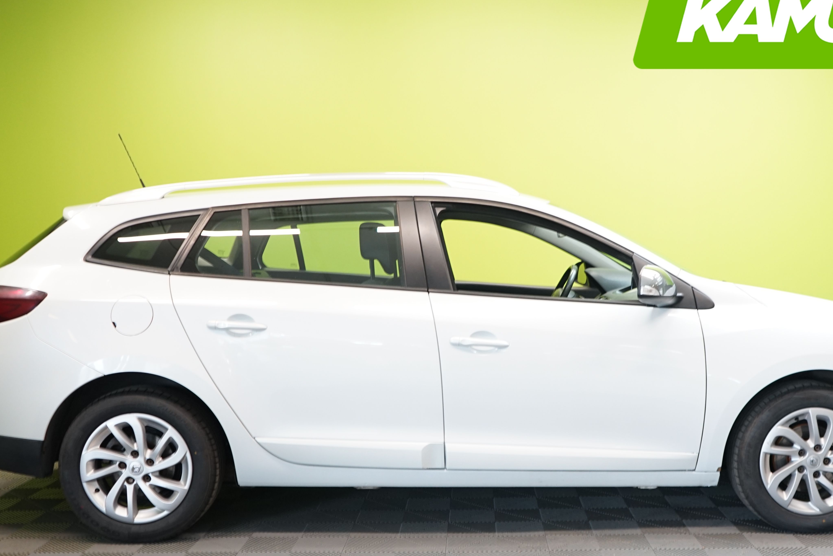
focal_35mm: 41
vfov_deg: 32.5
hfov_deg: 47.3
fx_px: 949
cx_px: 480
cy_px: 332
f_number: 3.5
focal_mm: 28
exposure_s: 1/30
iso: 800
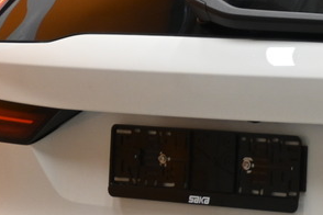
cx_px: 548
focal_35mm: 207
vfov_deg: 6.6
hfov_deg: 9.5
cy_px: 114
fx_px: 1855
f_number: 4.2
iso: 360
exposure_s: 1/40
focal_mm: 25
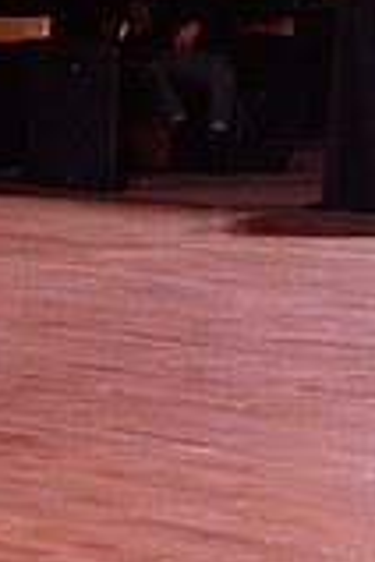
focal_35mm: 255
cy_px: 37
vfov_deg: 8.0
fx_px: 3984
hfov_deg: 5.3
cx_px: 782
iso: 4000
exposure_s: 1/250
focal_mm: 70
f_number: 6.3
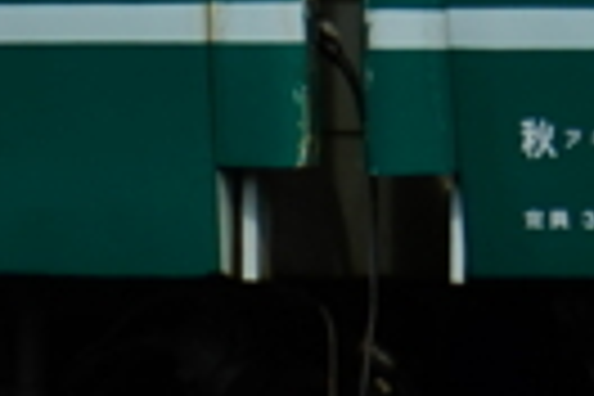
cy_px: -655
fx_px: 29929
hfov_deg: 1.1
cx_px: 711
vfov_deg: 0.8
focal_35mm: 1814
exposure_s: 1/400
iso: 100
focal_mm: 200
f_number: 11
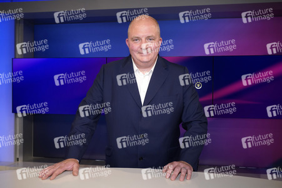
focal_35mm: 28
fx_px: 219
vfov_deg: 46.3
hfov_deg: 65.5
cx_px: 141
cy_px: 94
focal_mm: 28
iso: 2000
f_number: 5.6
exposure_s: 1/125
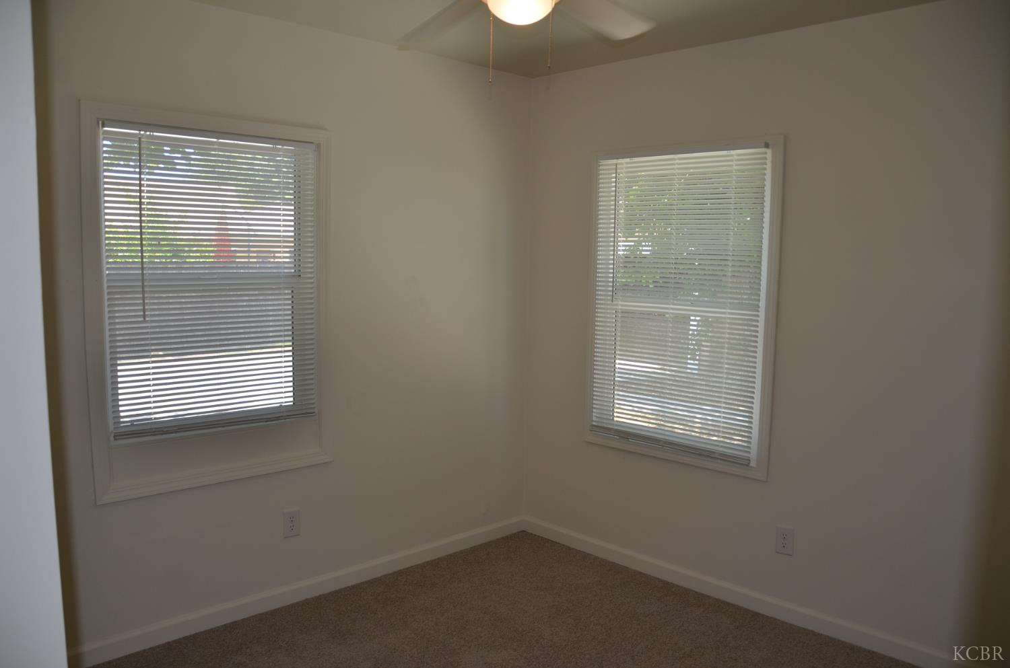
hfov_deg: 67.5
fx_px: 756
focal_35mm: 27
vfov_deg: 47.7
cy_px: 334
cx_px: 505
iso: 200
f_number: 3.5
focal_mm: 18
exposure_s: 1/160
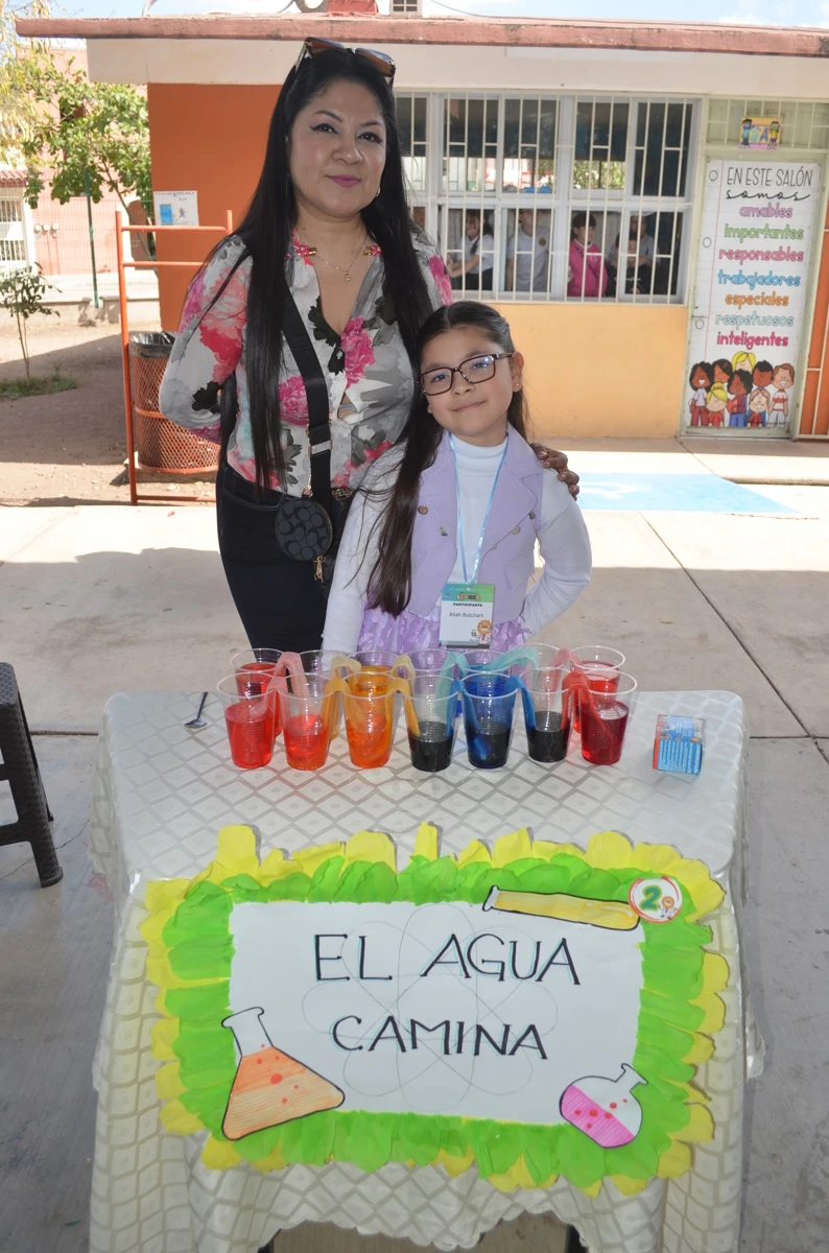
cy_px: 626
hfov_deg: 43.4
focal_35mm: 30
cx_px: 414
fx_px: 1042
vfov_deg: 62.0
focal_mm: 20
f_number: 5.6
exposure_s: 1/200
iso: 100
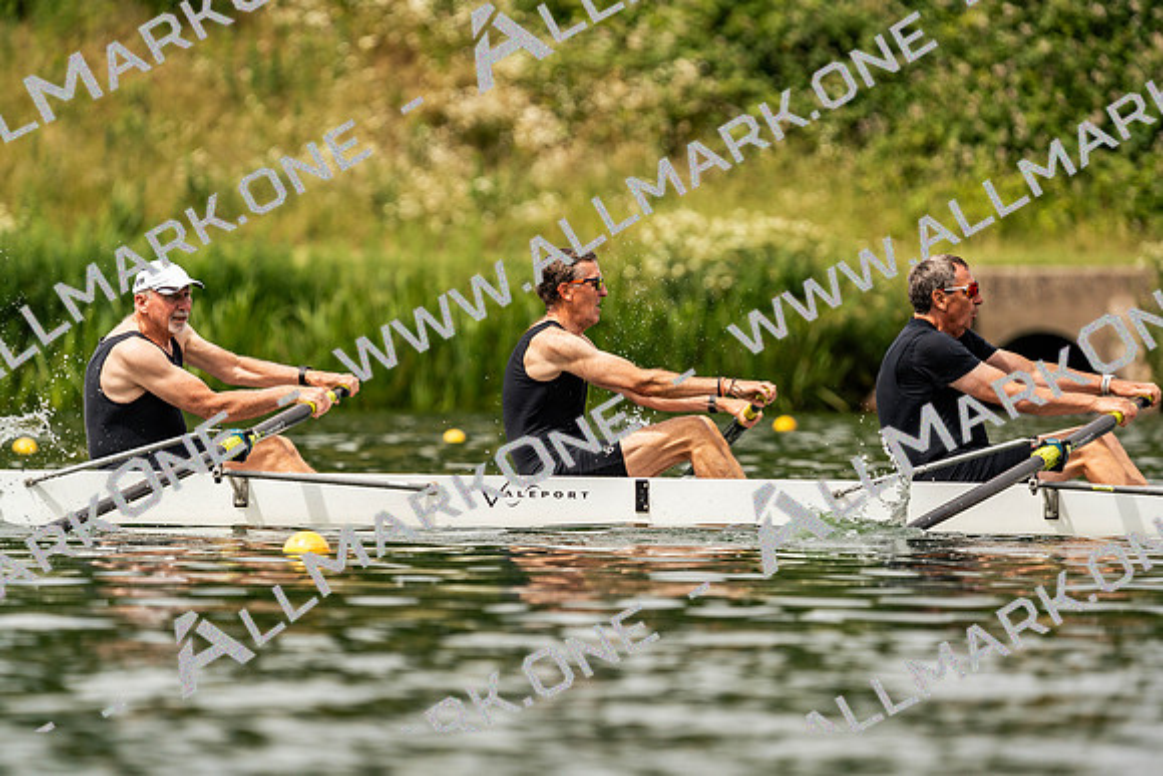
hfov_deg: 4.8
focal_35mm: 433
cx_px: 582
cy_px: 388
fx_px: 13991
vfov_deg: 3.2
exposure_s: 1/2000
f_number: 6.3
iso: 250
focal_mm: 433
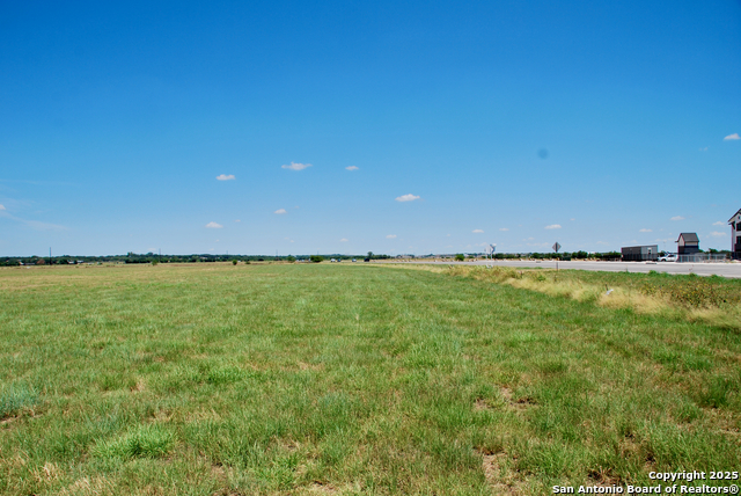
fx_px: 556
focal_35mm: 27
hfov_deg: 67.3
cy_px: 248
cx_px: 370
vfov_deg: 48.0
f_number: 8
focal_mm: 18
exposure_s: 1/250
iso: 100
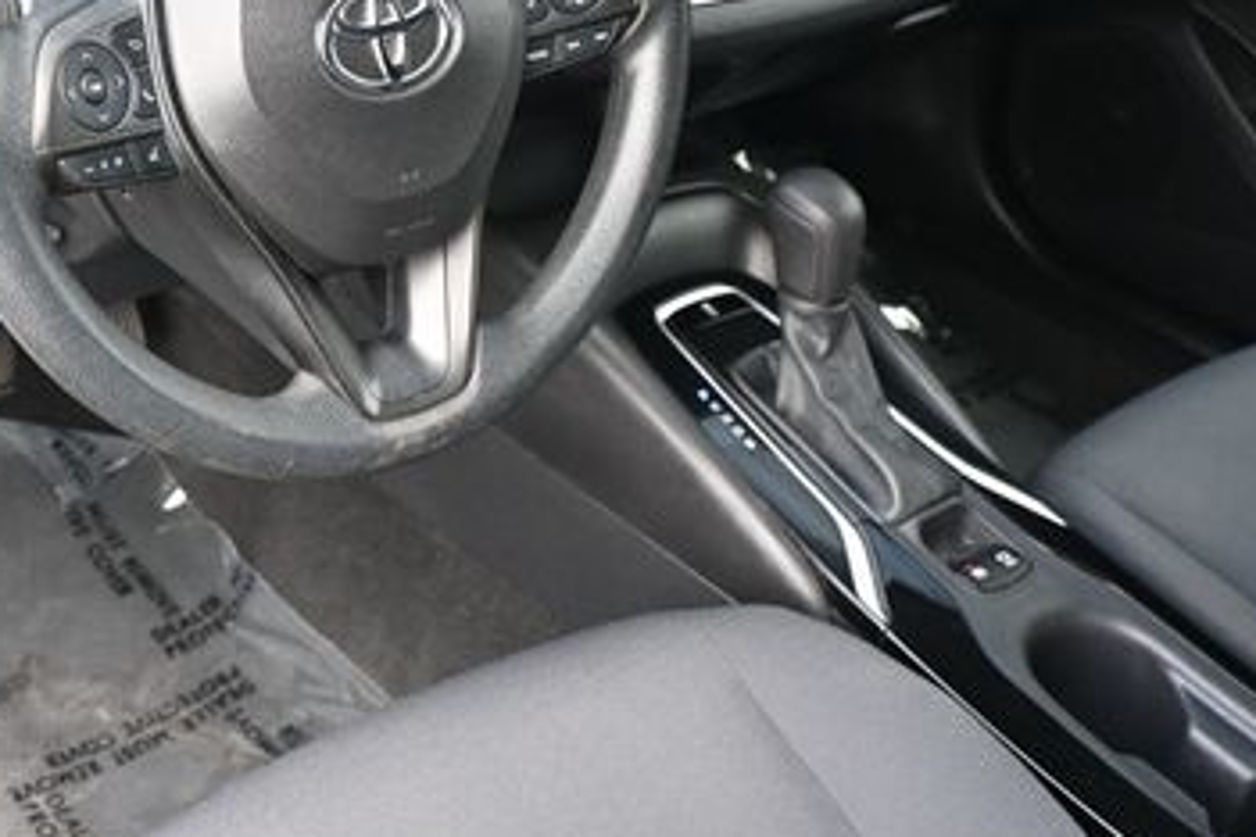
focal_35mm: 52
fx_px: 1811
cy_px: 215
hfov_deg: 37.5
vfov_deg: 25.7
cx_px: 351
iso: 900
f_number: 3.8
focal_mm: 19
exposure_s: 1/125
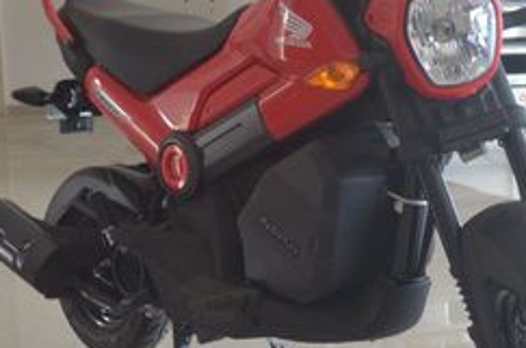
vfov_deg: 15.6
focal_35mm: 87
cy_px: 160
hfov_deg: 23.3
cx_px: 370
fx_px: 1269
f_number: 4
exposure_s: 1/125
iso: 500
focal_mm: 22
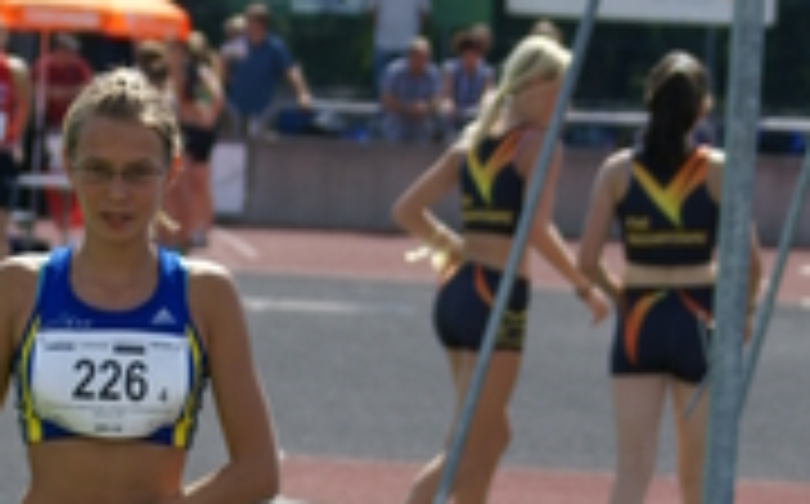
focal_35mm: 413
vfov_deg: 3.2
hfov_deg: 5.1
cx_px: 248
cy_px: 868
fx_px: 9106
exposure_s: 1/320
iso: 100
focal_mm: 90
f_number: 5.6
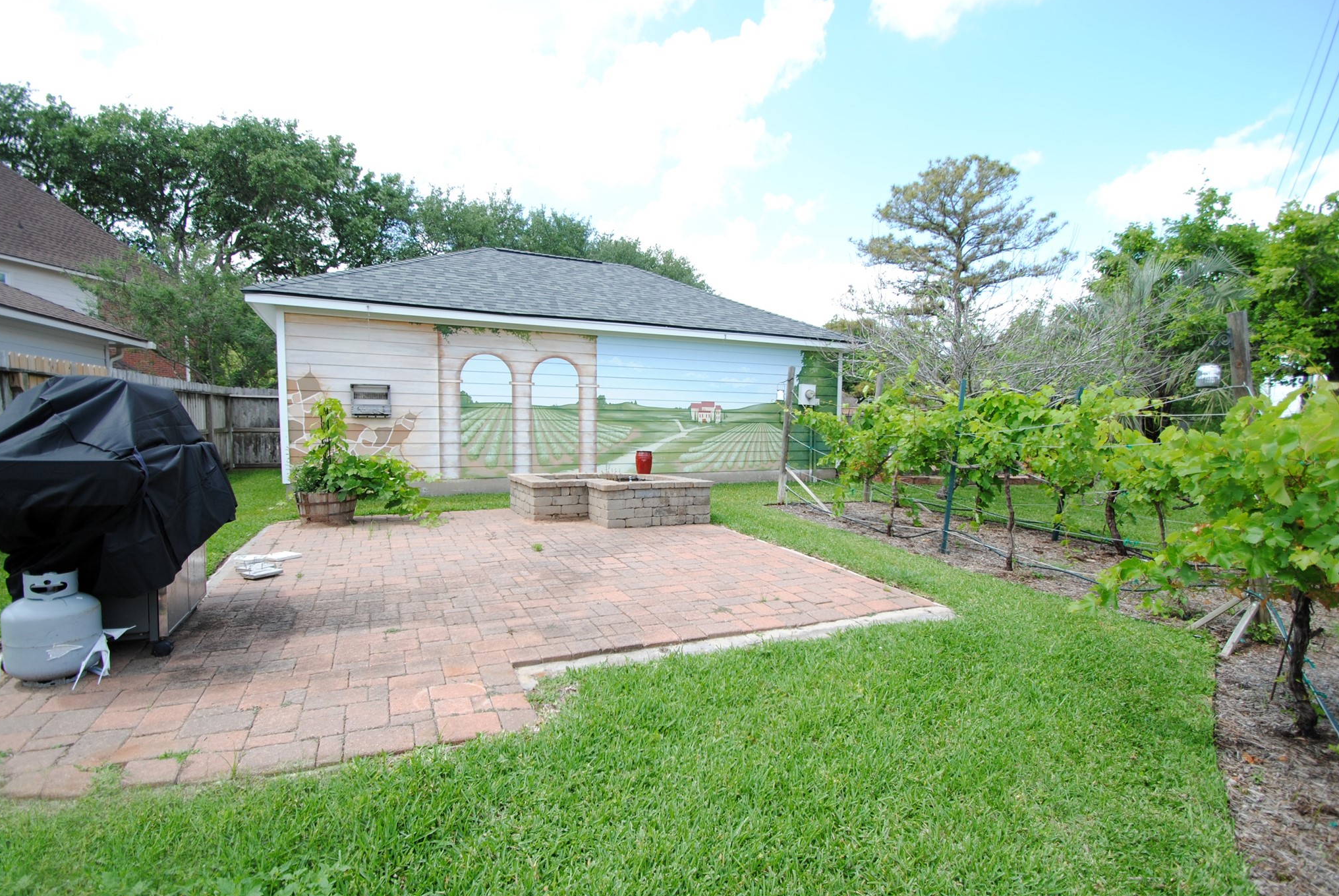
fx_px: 596
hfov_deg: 96.7
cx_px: 652
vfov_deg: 73.8
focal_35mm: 16
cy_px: 471
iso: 100
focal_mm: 10
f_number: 4
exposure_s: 1/320
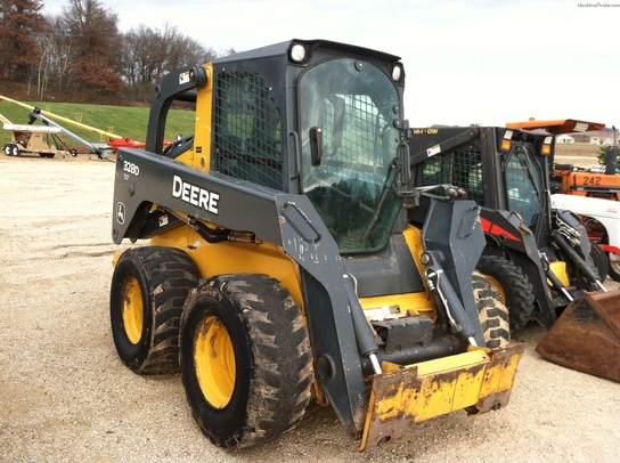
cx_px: 310
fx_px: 626
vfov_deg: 40.6
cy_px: 232
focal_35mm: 35
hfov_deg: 52.7
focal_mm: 3.85
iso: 80
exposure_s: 1/146
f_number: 2.8
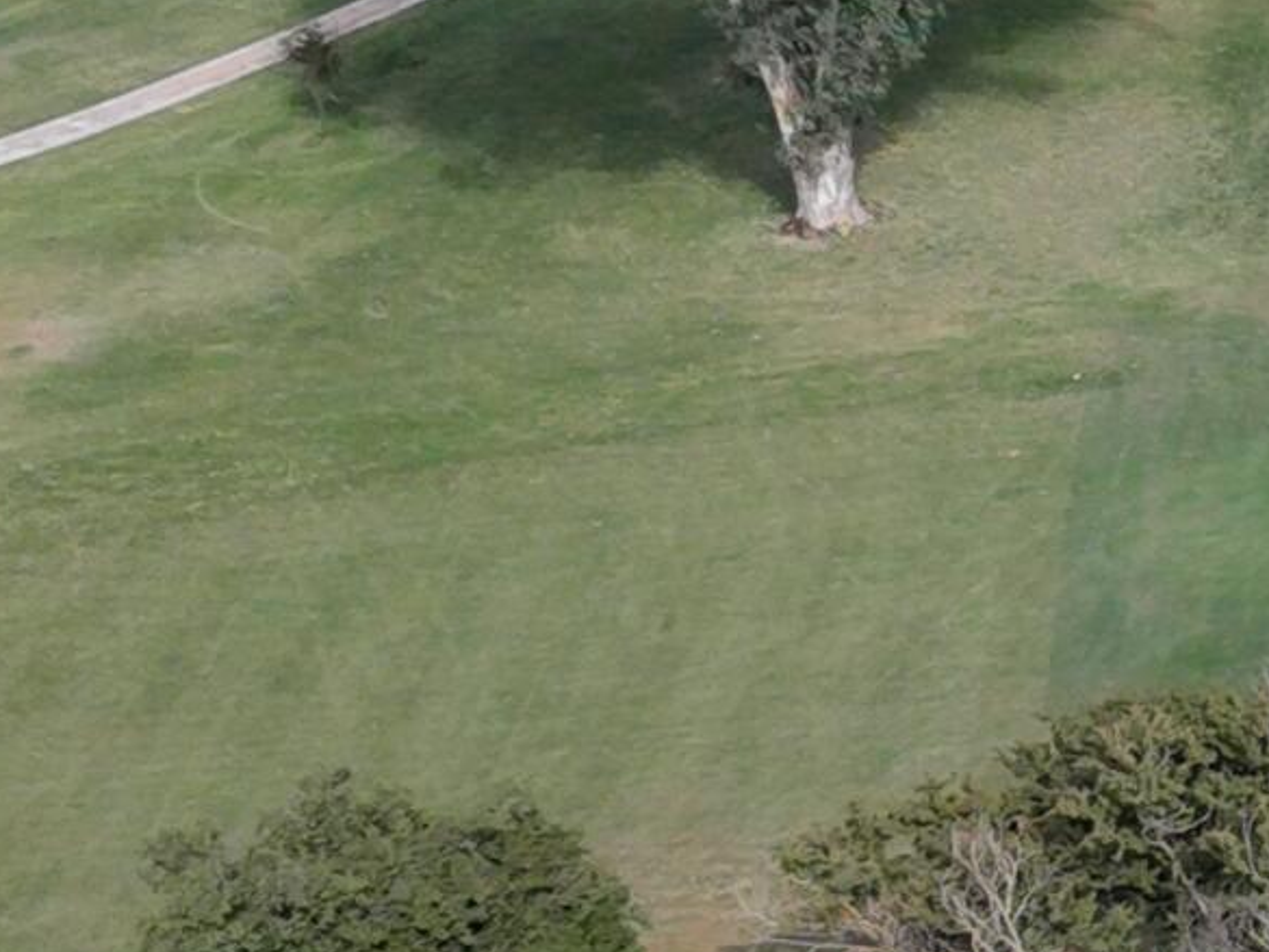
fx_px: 3007
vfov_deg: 18.0
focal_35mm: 82
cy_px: 471
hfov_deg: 18.9
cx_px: 2221
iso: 300
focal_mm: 3.05
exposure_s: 1/1600
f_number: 2.2
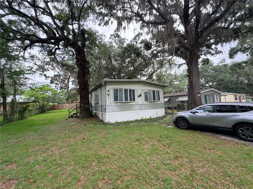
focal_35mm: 14
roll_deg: +2.3
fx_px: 102
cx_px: 126
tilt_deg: +5.1
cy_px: 94
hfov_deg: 102.1
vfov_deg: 85.7
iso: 40
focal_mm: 2.22
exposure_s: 1/232
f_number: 2.2
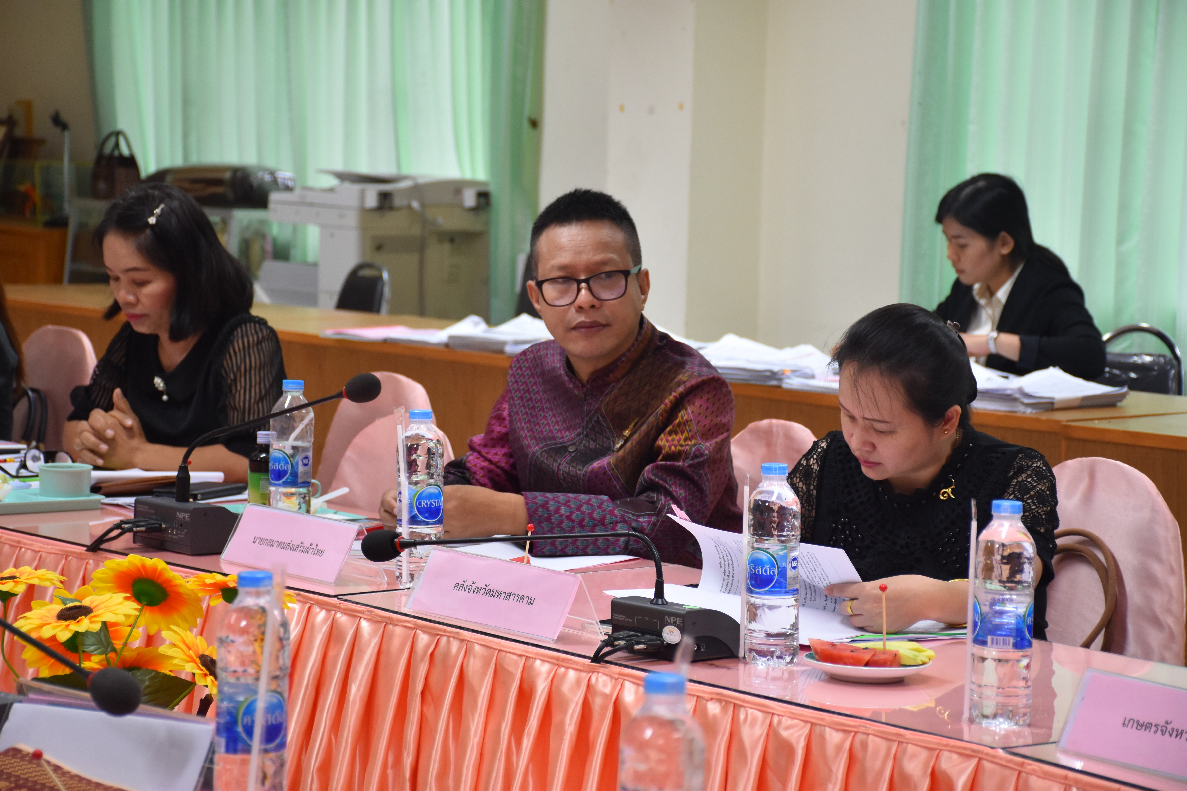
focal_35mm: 99
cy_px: 396
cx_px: 594
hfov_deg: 20.6
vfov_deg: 13.8
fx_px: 3264
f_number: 5
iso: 800
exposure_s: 1/60
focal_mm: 66
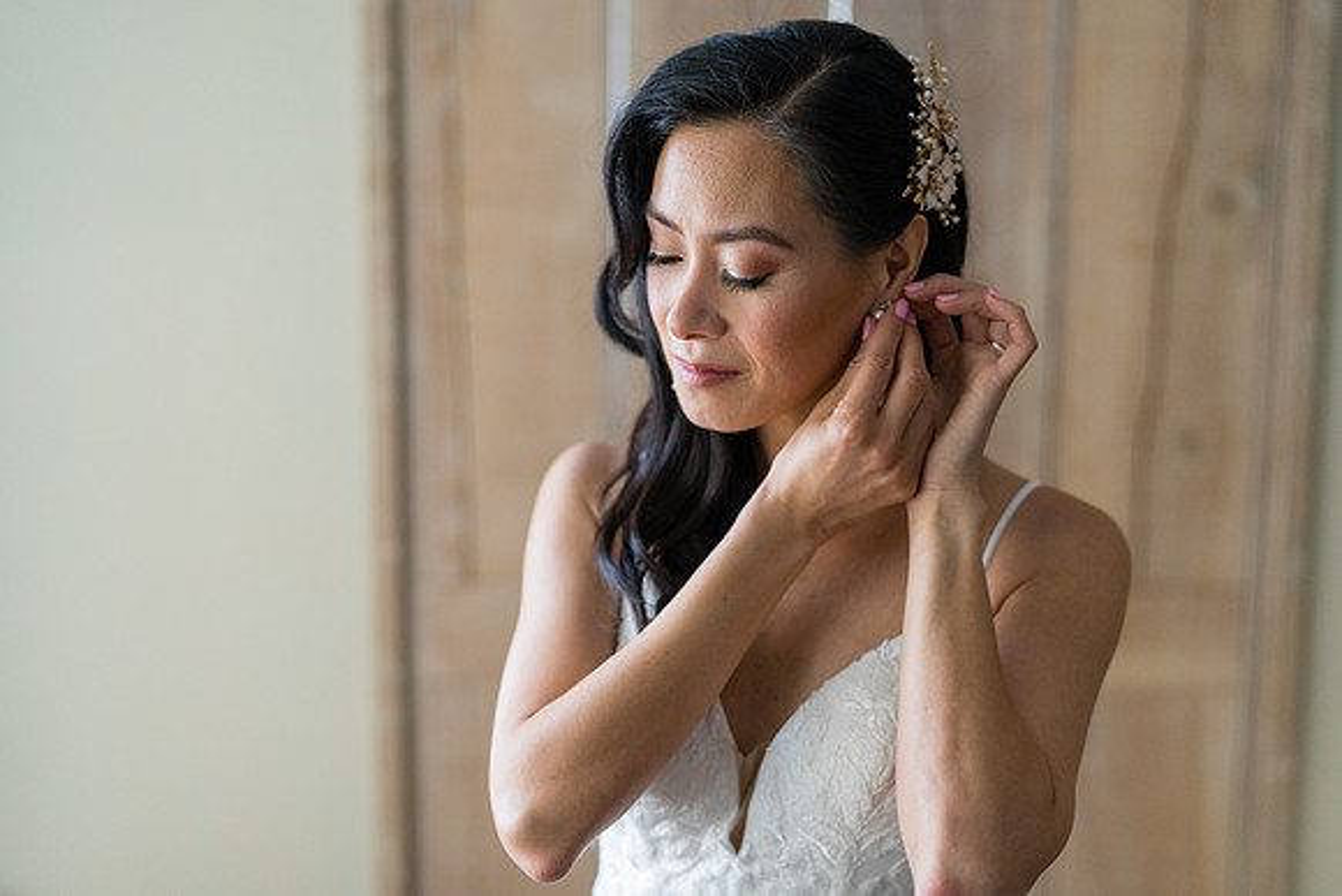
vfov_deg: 27.0
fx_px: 1864
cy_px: 448
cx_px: 671
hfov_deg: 39.6
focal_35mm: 50
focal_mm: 50
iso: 1250
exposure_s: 1/500
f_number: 1.8
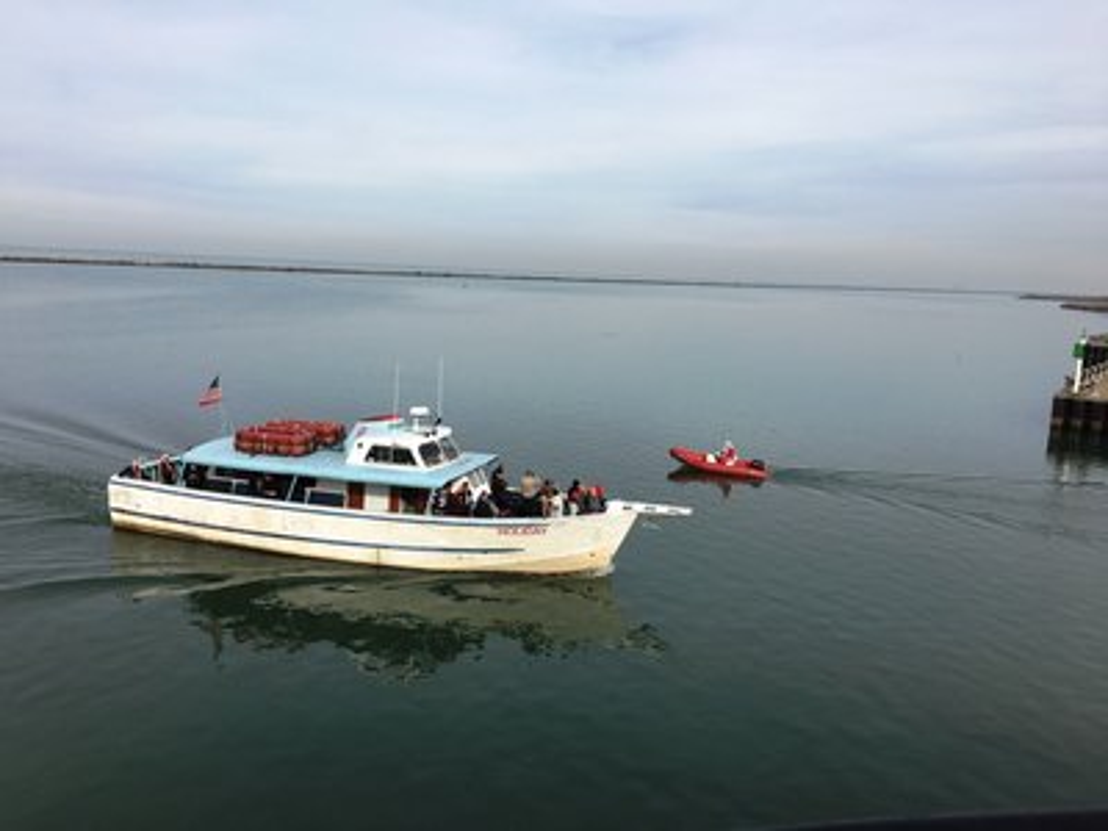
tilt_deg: -7.6
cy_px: 416
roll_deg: -2.2
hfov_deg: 61.7
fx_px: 928
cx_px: 554
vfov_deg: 48.2
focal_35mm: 29
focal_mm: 4.15
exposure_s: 1/1570
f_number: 2.2
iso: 25
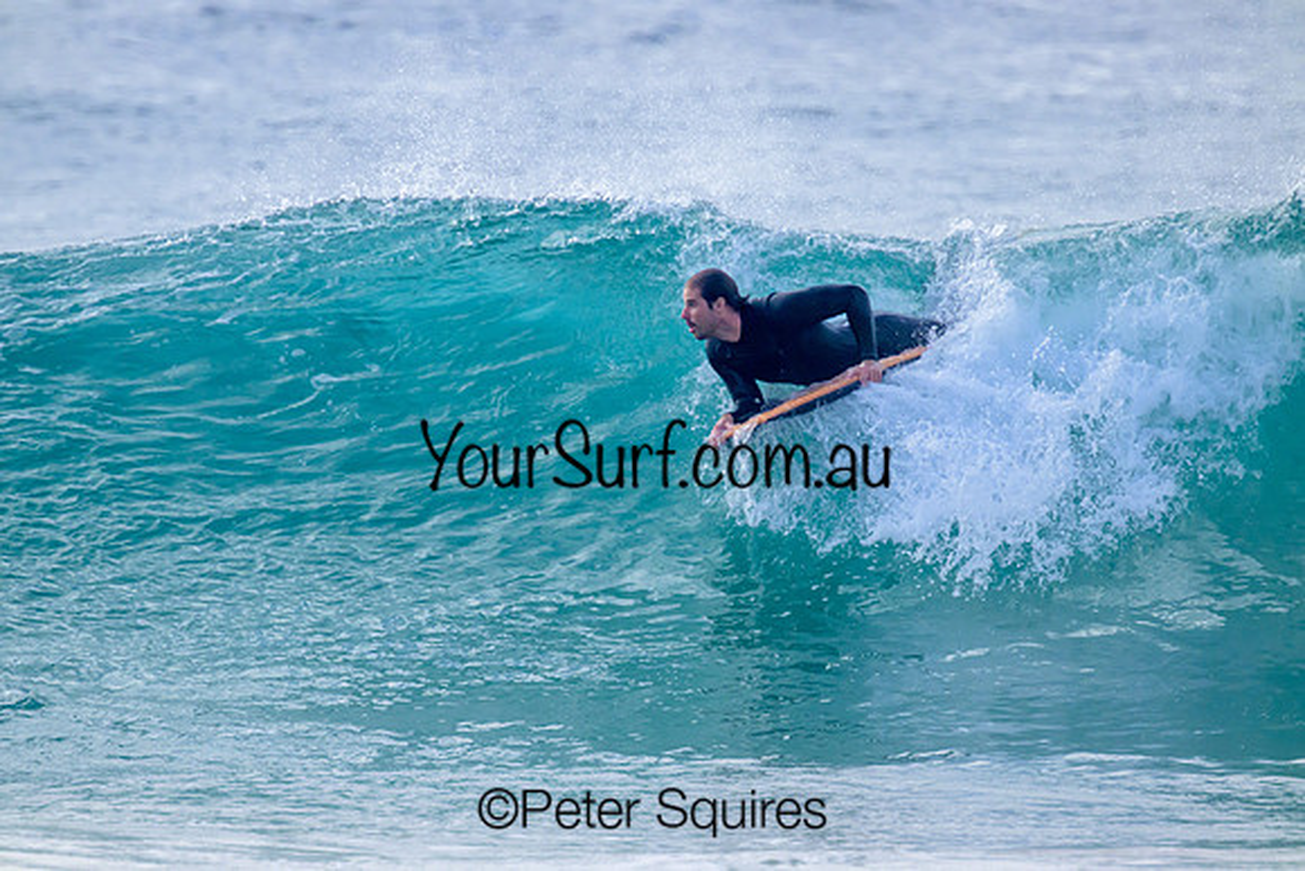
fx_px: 29005
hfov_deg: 2.6
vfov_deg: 1.7
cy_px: 436
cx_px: 652
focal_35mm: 800
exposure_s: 1/2000
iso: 2000
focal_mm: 800
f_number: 11
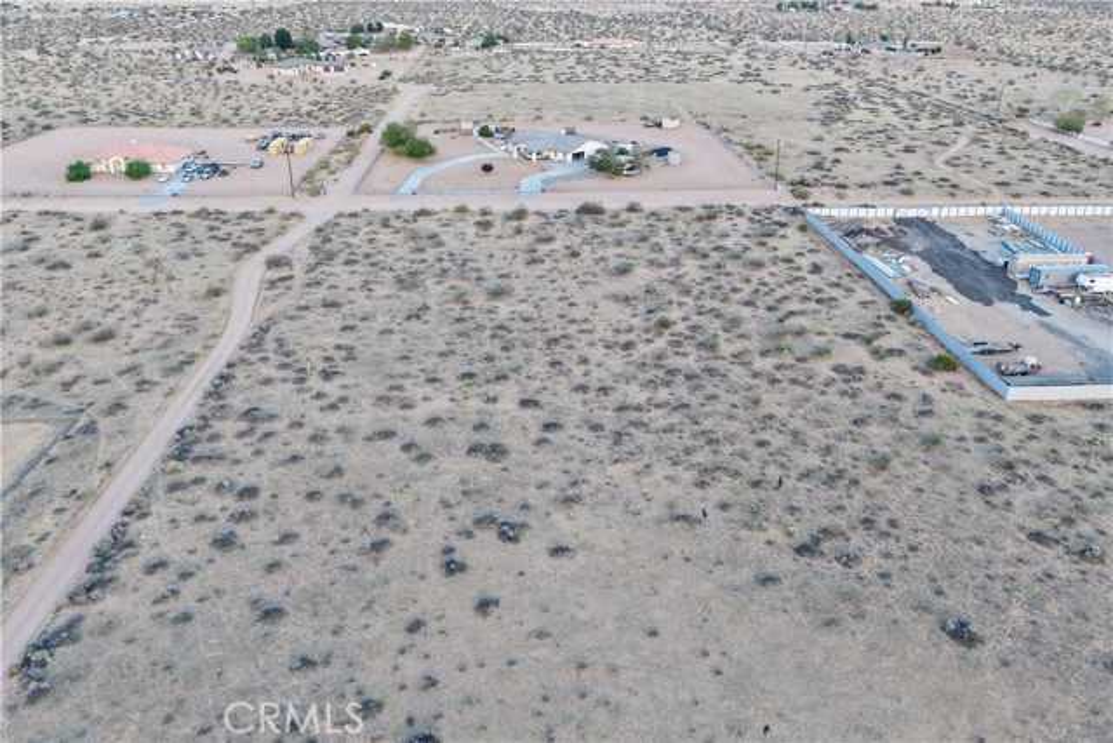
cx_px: 556
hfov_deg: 65.5
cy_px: 372
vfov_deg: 46.4
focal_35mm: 28
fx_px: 866
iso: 100
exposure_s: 1/80
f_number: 2.8
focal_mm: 14.45
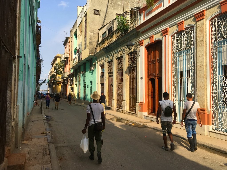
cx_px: 114
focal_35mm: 29
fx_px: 190
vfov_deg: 48.2
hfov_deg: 61.7
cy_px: 85
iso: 25
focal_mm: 4.15
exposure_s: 1/1479
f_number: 2.2
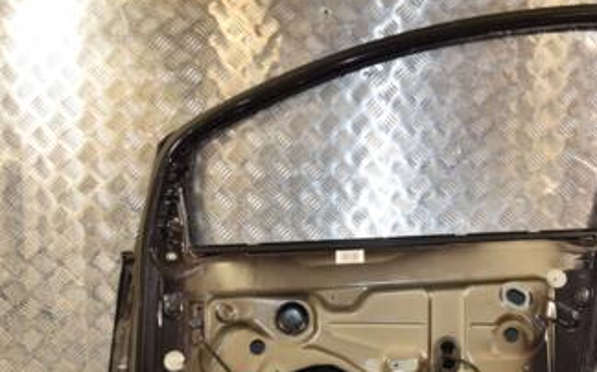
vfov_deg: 24.7
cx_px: 450
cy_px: 315
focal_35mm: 51
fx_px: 829
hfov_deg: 38.5
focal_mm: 18
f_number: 5.6
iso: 800
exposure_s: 1/200
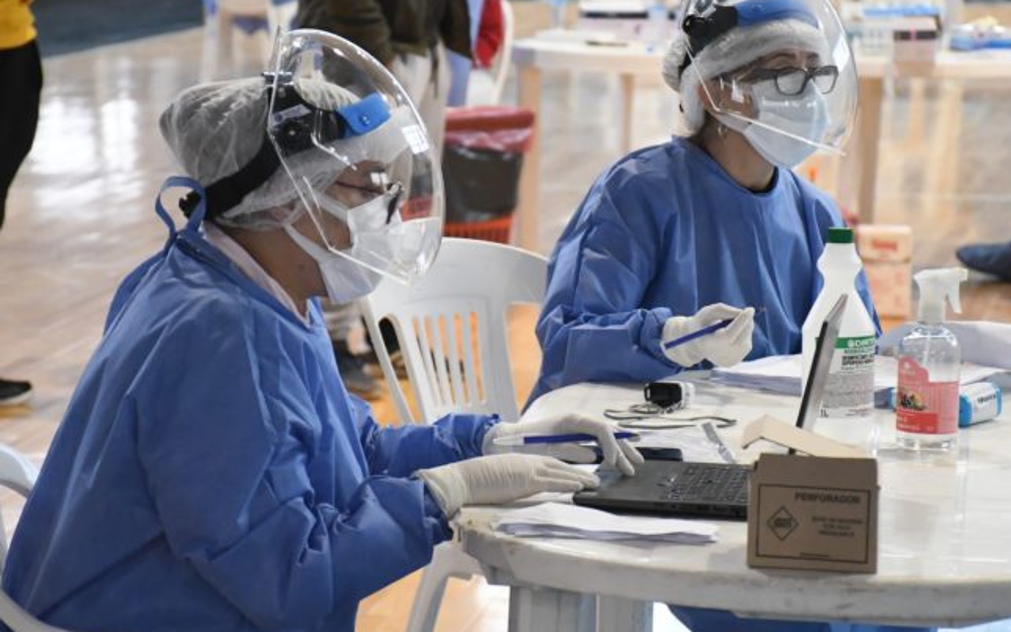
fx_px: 4520
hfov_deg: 12.8
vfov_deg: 8.0
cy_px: 287
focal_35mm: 164
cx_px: 578
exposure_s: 1/100
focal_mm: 90
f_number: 5.6
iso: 6400
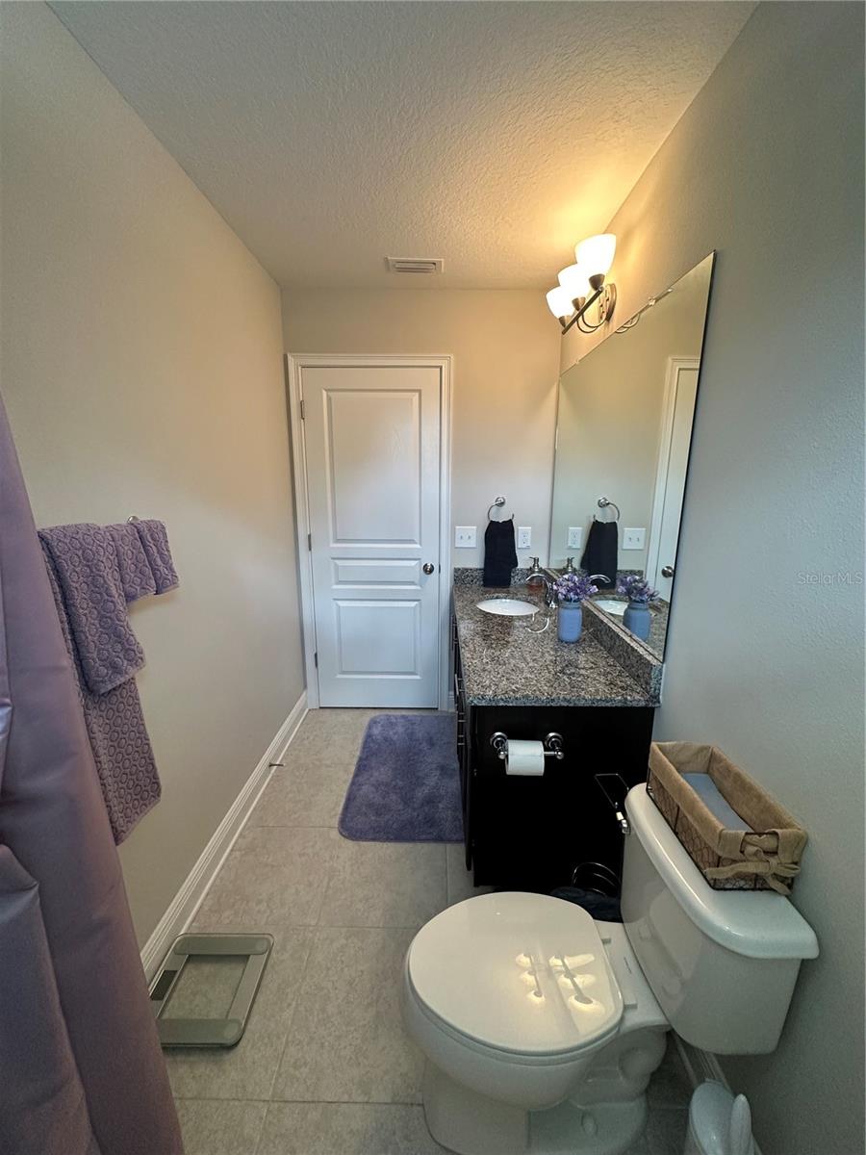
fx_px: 467
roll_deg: +0.1
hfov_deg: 85.7
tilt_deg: -11.6
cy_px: 578
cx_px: 433
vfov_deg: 102.1
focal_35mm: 14
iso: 250
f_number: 2.2
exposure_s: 1/120
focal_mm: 2.22
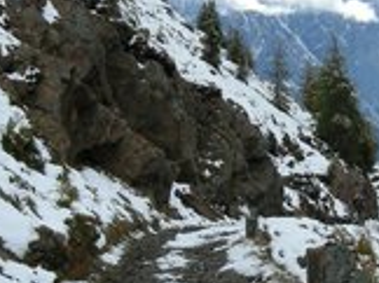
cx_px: 386
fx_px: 1421
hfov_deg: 14.9
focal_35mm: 130
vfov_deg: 11.3
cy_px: 218
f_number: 3.4
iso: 64
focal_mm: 7.5
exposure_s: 1/706
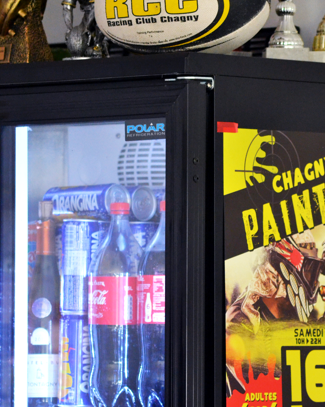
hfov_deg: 5.4
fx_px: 3438
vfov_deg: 6.8
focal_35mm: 286
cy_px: 265
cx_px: 196
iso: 2200
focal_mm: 122
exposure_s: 1/125
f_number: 4.2
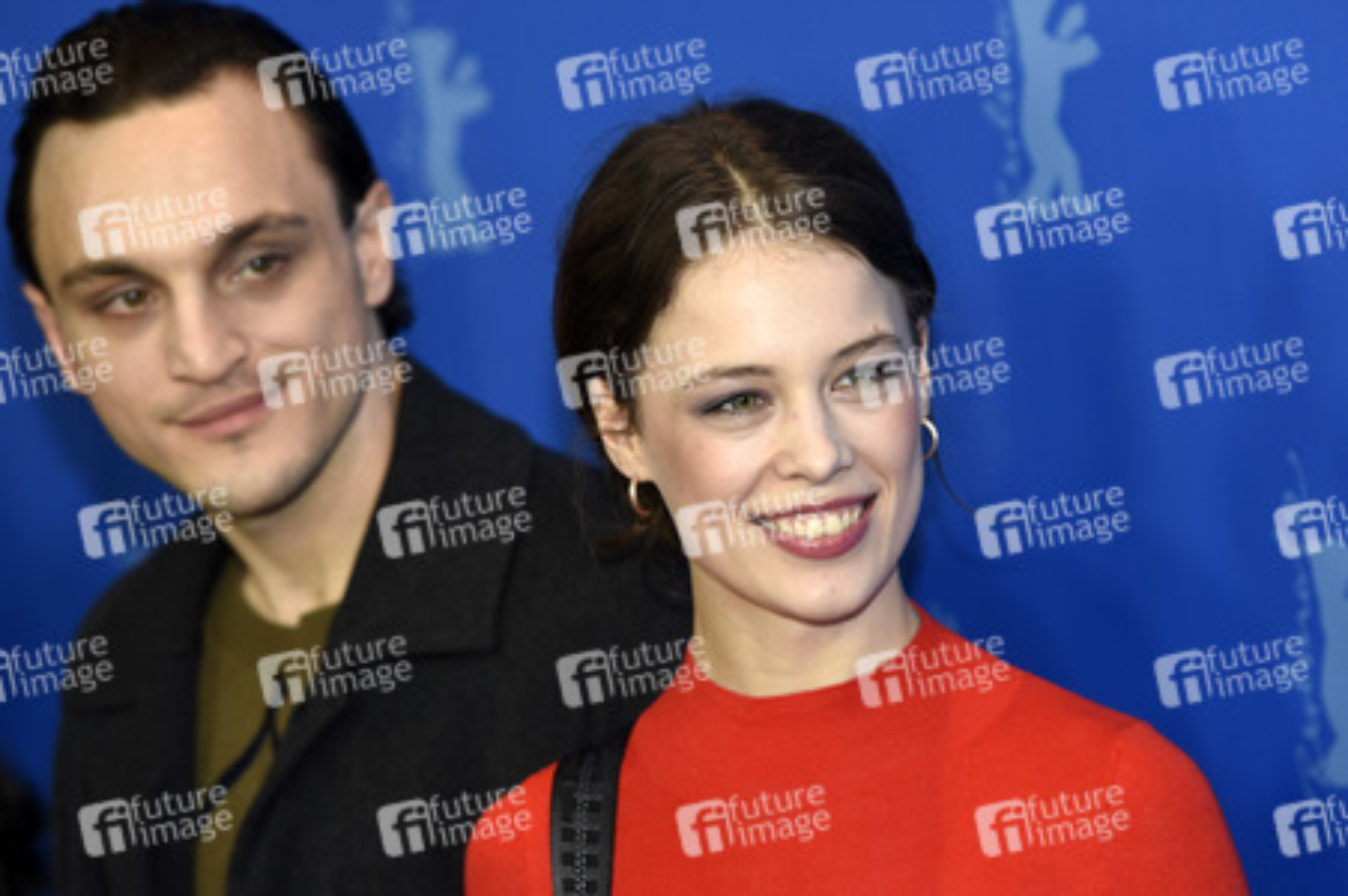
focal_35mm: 232
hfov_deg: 8.9
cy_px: 448
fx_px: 8699
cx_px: 674
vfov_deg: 5.9
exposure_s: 1/400
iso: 500
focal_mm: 155
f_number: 3.2
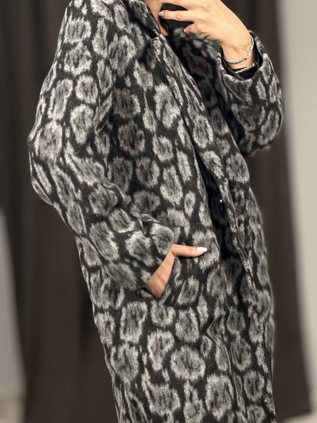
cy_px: 212
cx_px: 158
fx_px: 940
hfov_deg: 19.1
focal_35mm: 77
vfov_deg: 25.3
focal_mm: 9
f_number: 2.8
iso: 125
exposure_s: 1/33
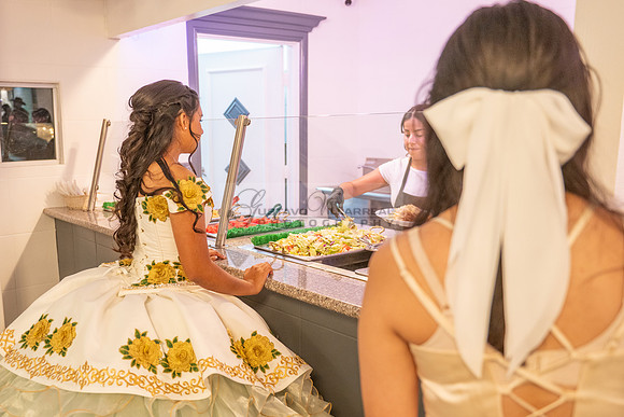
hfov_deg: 55.1
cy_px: 232
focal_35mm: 34
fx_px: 595
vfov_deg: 38.5
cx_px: 257
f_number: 2.8
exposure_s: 1/125
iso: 800
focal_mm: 28
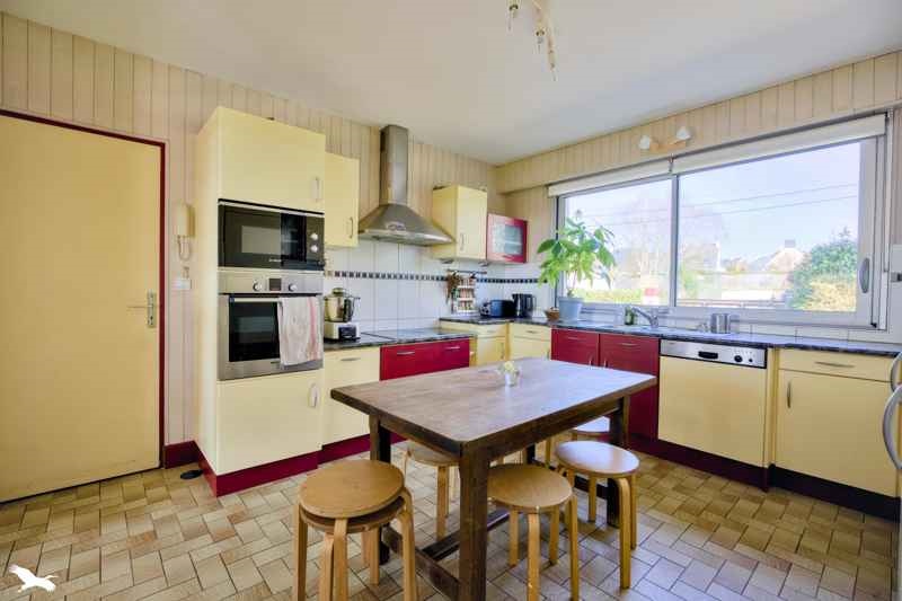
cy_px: 300
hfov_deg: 96.7
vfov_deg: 73.7
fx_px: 401
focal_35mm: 16
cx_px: 451
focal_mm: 16
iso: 800
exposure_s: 1/200
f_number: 8
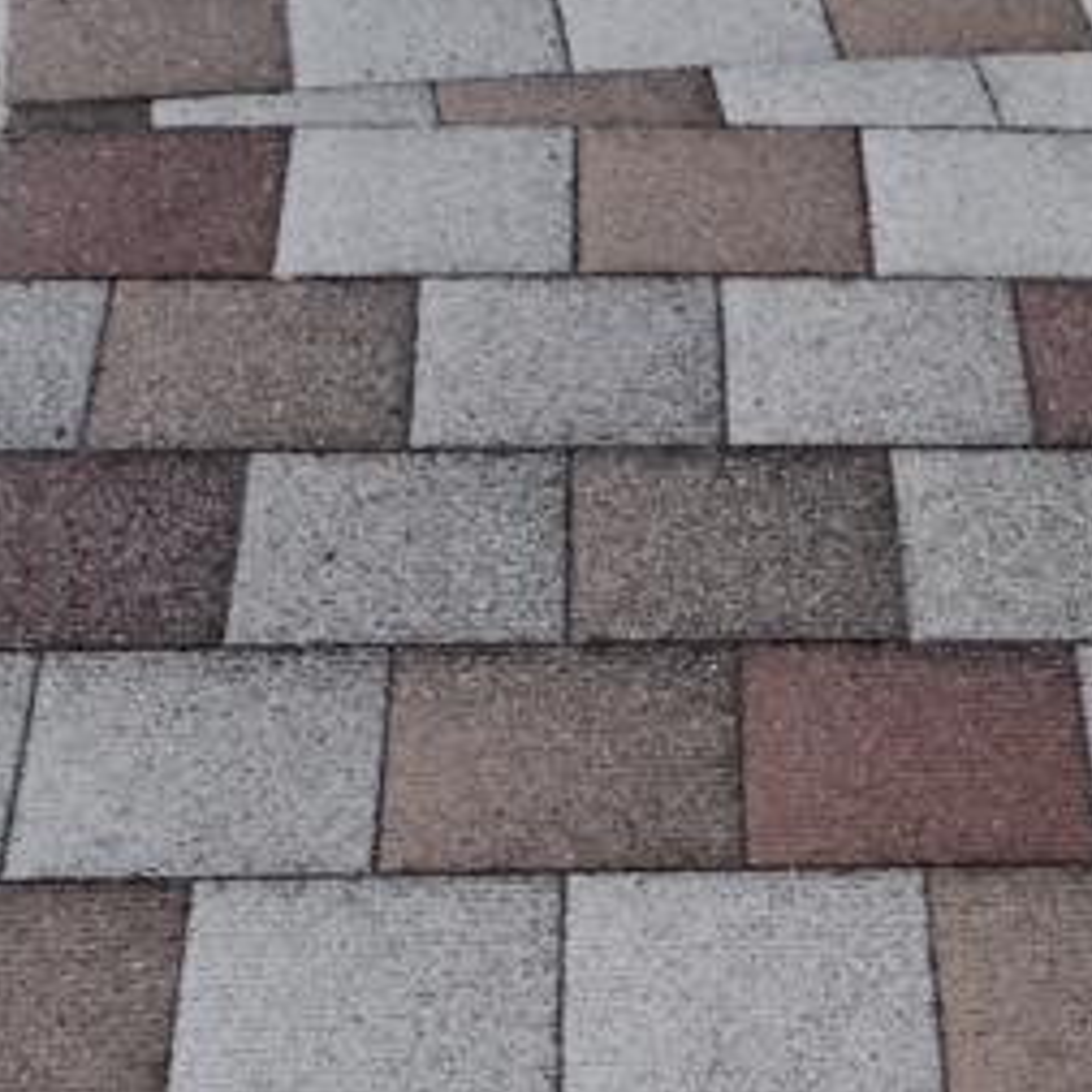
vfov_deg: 18.2
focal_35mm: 93
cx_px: 1431
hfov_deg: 17.5
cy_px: 1101
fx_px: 3319
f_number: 10
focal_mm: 18
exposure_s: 1/320
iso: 250
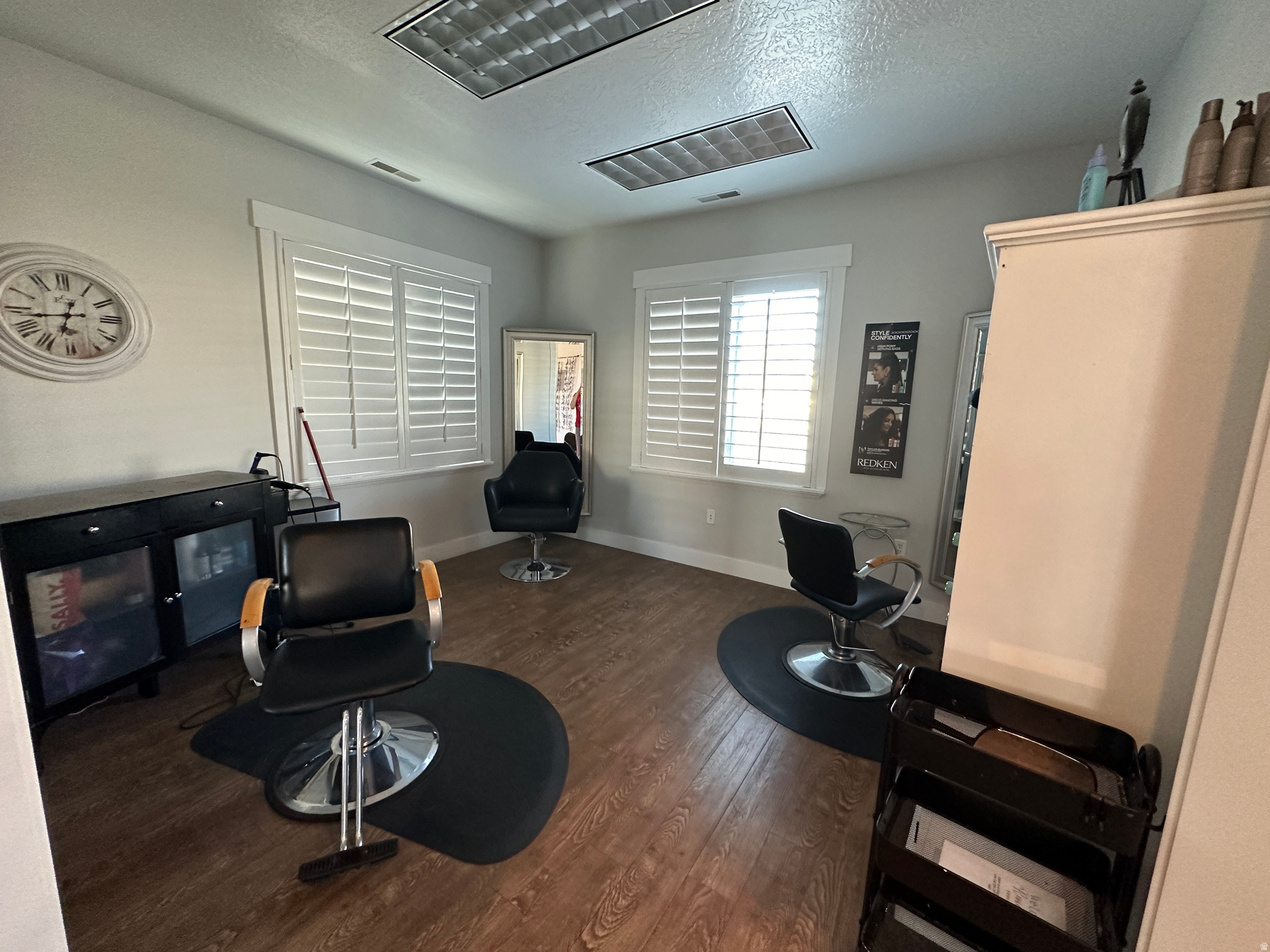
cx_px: 635
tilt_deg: -8.4
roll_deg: -1.9
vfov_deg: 85.7
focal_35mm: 14
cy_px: 476
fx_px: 514
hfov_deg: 102.1
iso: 320
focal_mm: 2.22
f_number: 2.2
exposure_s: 1/60
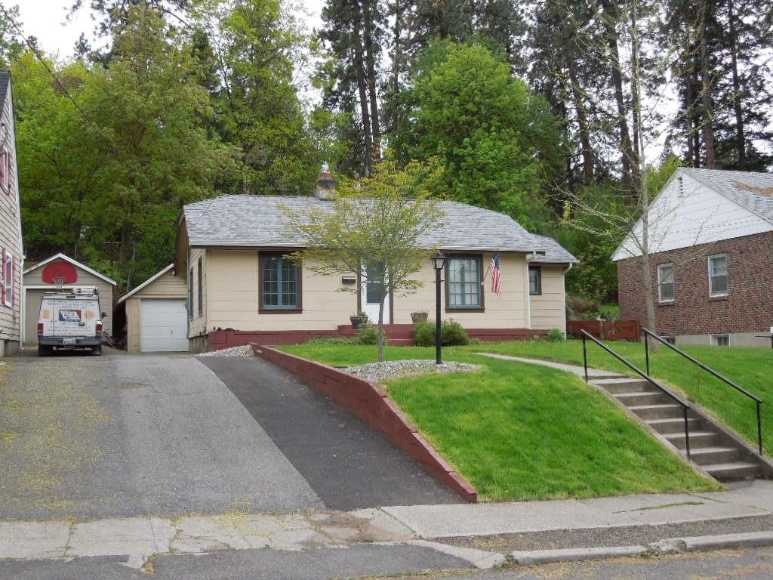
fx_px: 871
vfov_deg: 36.8
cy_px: 290
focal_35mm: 39
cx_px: 386
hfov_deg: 47.9
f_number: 3.8
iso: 100
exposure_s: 1/320
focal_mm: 7
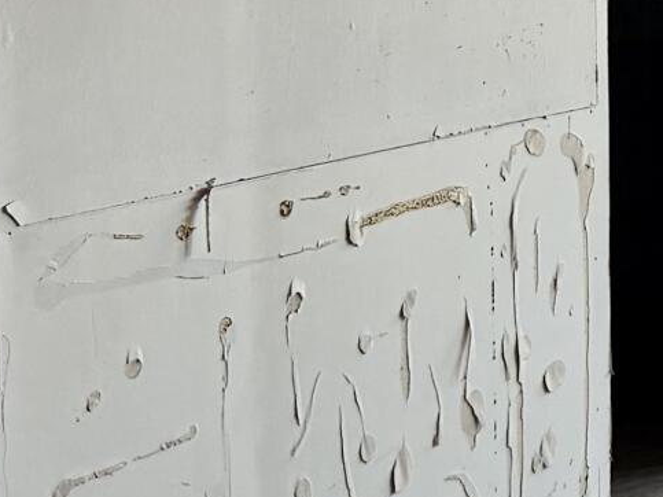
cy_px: -222
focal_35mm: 149
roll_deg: +0.3
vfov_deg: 9.7
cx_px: 1272
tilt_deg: +0.1
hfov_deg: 12.0
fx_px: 2853
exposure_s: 1/182
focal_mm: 6.76
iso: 100
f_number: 1.78
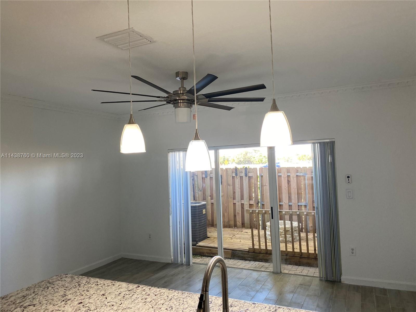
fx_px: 312
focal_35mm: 26
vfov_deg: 53.1
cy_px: 156
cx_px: 208
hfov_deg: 67.3
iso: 125
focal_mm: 4.25
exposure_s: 1/120
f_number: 1.8
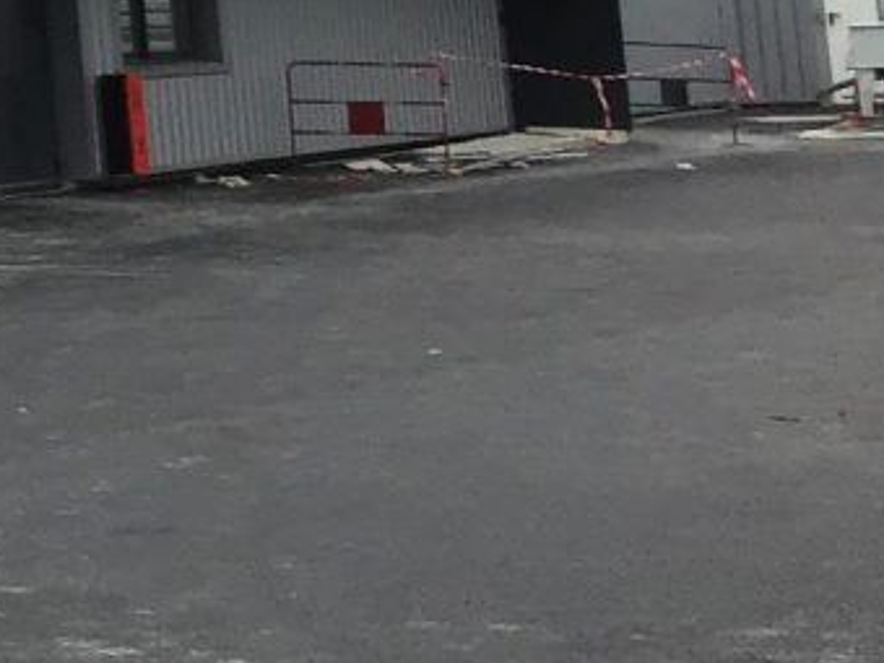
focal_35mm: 140
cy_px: -460
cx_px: -1076
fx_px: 3575
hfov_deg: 12.0
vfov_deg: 10.1
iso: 25
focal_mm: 3.3
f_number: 2.4
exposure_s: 1/337
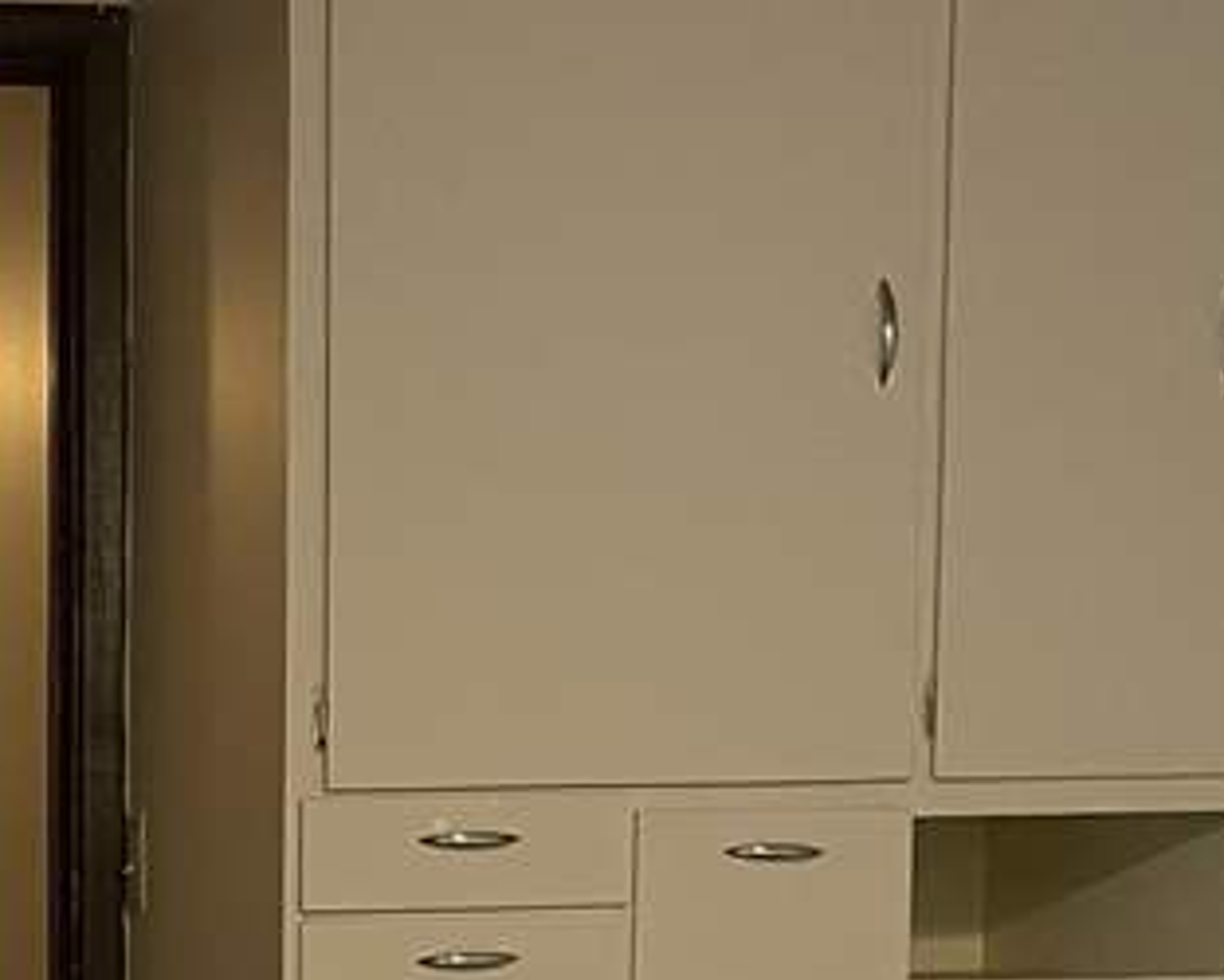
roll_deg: +0.9
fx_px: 3625
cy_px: 1372
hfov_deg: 18.2
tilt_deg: -7.6
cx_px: -255
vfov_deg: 14.6
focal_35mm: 100
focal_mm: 5.1
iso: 125
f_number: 1.6
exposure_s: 1/60
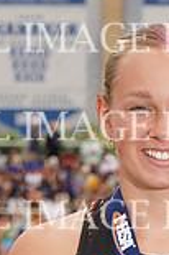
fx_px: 2773
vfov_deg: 5.2
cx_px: 152
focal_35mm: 393
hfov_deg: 3.5
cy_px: 347
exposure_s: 1/200
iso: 100
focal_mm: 105
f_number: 8
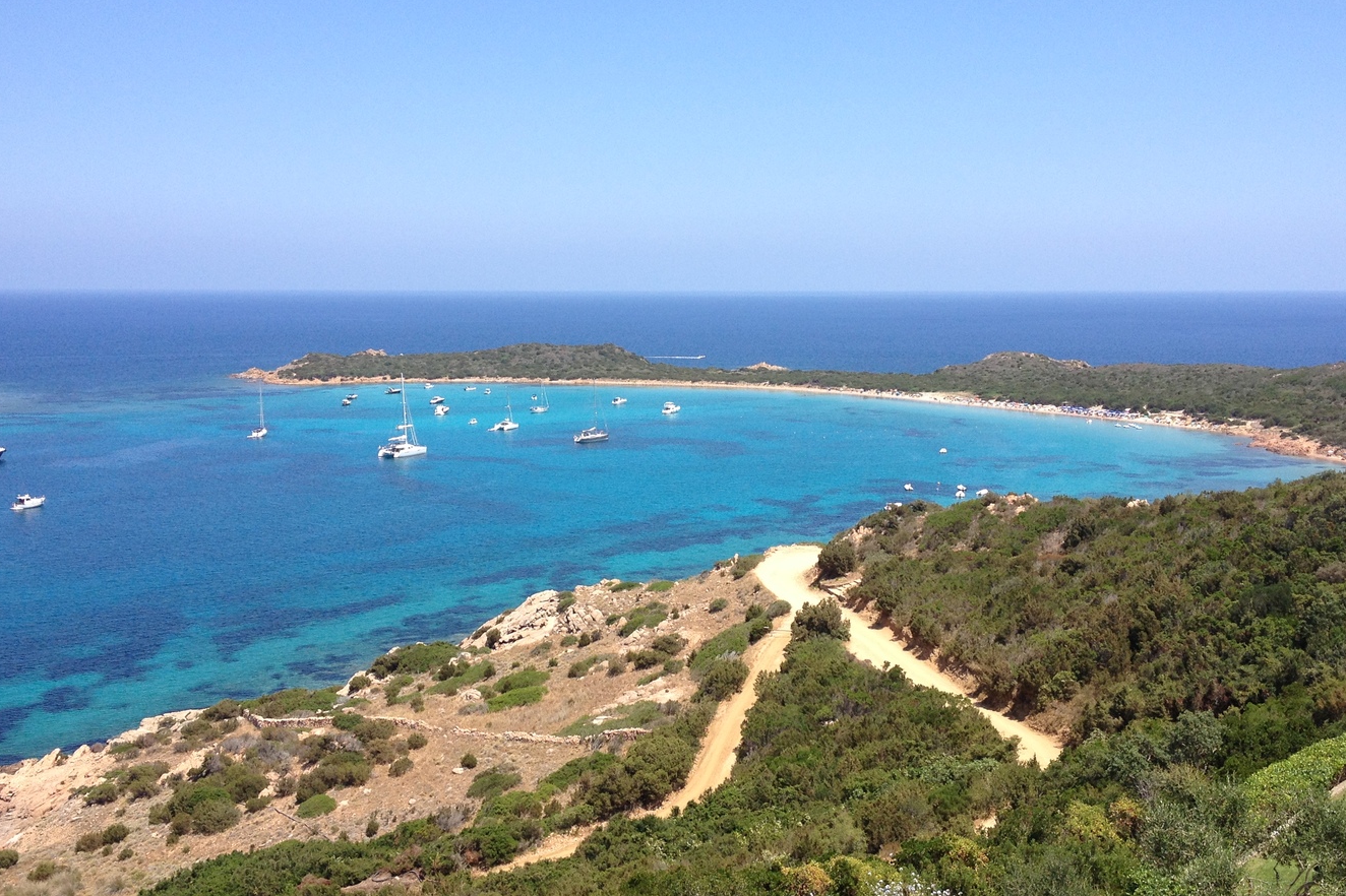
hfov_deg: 44.5
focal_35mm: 44
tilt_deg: -8.5
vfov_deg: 30.5
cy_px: 451
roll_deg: -0.1
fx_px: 1645
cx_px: 718
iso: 50
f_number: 2.4
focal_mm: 4.28
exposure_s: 1/1314
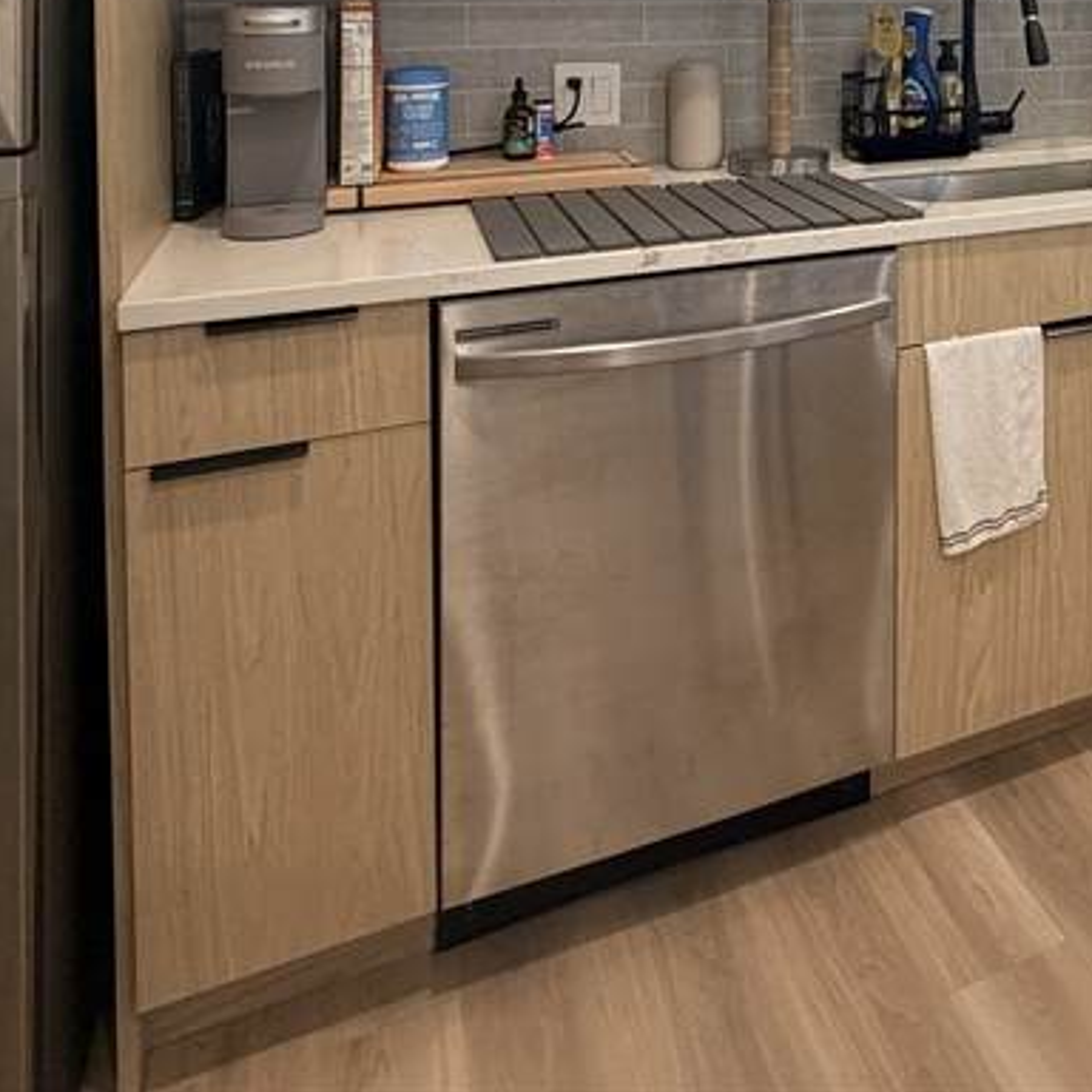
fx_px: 1178
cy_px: 3
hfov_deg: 45.3
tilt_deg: -1.6
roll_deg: -0.2
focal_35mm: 33
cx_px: 973
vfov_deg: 42.9
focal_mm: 2.22
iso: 200
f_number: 2.2
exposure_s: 1/60
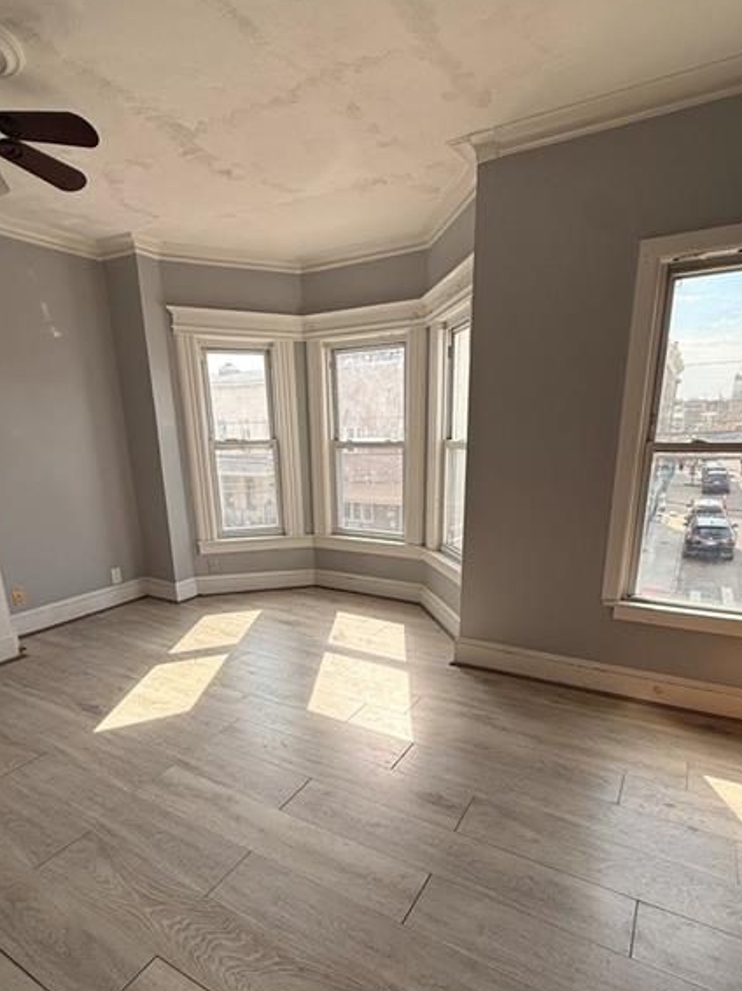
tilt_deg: -17.4
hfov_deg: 68.6
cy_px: 594
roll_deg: +2.3
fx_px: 543
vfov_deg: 83.7
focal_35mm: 19
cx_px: 376
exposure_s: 1/579
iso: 64
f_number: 2.2
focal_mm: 2.22
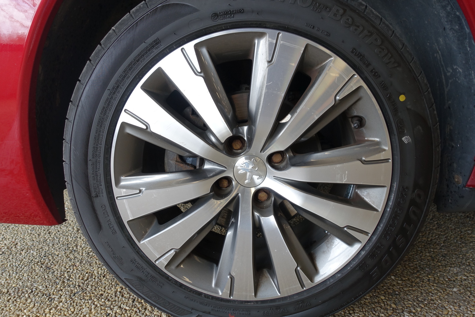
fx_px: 317
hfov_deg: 73.7
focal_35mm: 24
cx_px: 238
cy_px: 158
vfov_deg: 53.1
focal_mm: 8.8
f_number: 2.8
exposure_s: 1/60
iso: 125
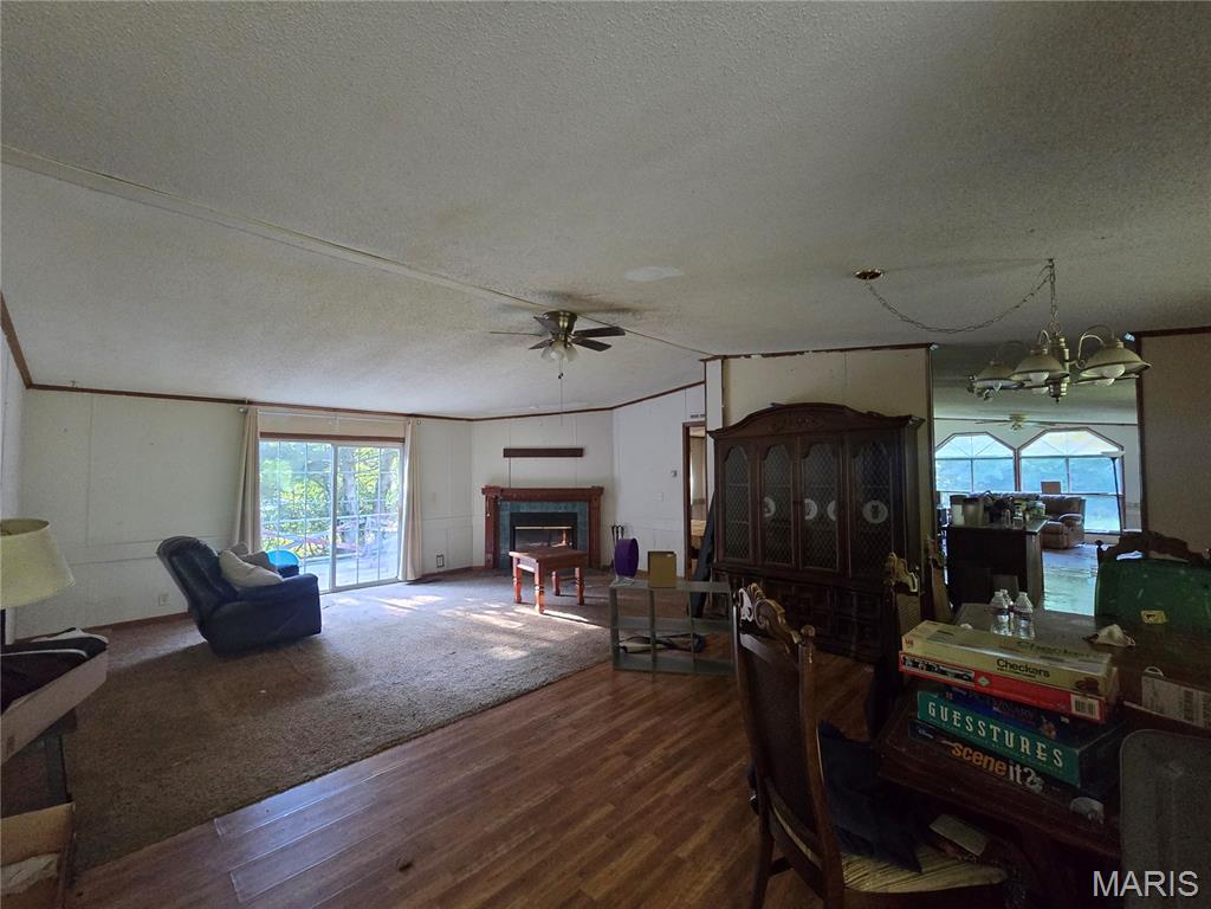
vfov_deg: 89.9
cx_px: 606
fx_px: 455
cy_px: 454
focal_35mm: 13
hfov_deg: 106.2
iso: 800
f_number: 2.2
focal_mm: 2.2
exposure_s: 1/60
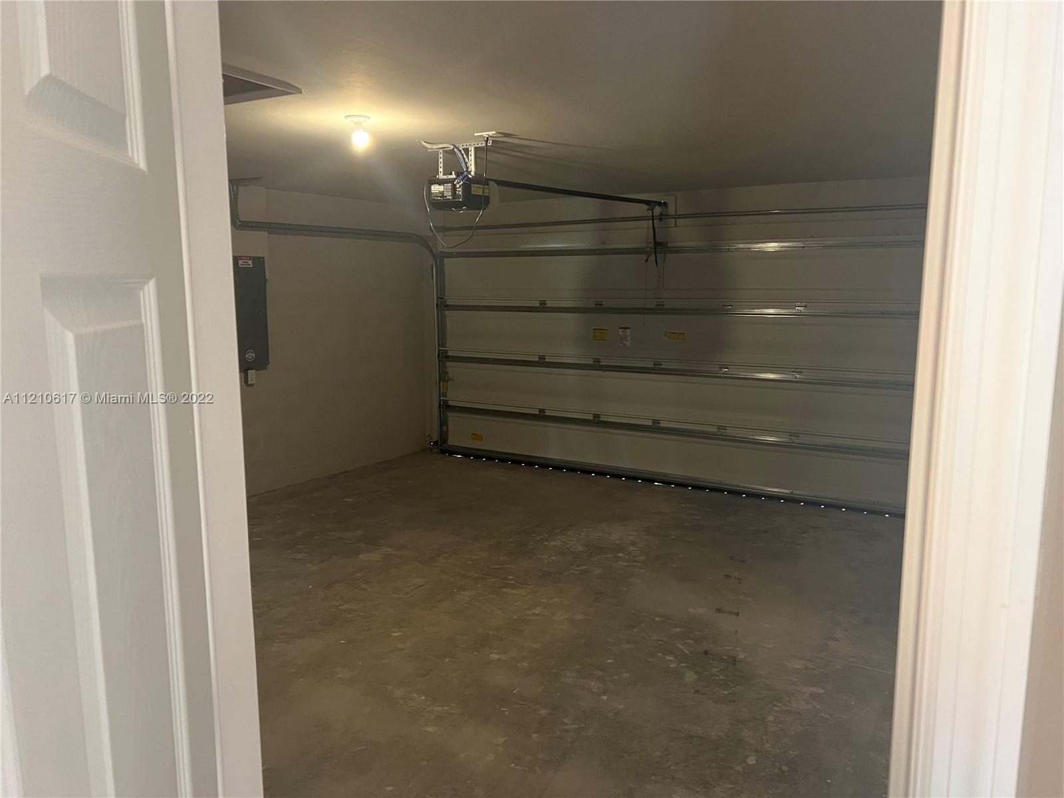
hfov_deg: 67.3
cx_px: 532
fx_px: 799
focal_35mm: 26
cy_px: 399
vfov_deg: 53.1
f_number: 1.5
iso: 250
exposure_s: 1/60
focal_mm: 5.7
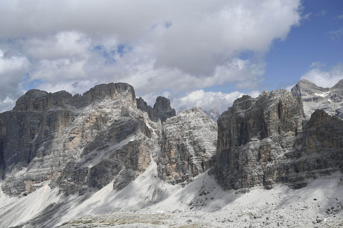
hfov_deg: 51.9
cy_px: 114
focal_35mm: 37
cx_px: 172
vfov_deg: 35.9
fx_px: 352
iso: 100
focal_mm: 37
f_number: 9
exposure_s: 1/500
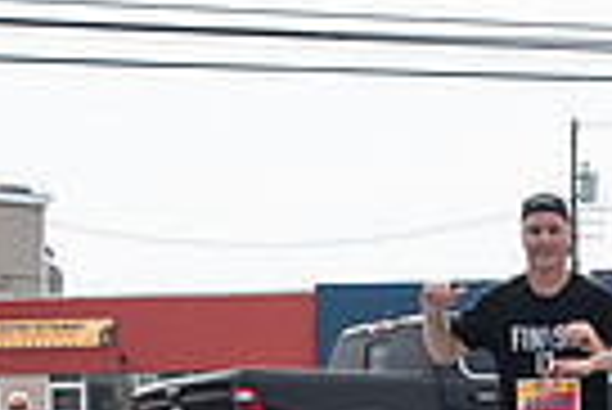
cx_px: 669
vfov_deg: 5.5
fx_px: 4289
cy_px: 397
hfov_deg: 8.1
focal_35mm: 252
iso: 800
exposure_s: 1/3200
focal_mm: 35
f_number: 4
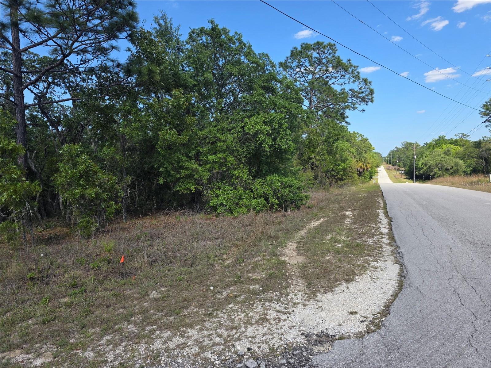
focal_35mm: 23
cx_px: 246
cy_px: 184
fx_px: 326
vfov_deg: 58.9
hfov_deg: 73.9
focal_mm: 6.3
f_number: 1.7
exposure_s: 1/3336
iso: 80
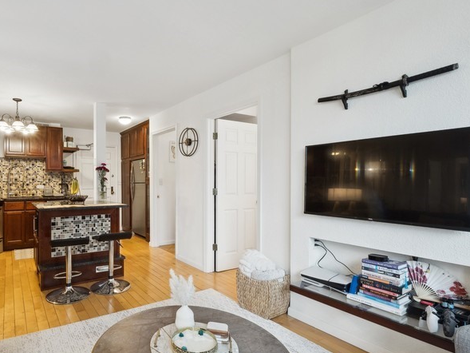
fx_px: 258
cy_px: 195
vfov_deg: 68.5
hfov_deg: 82.2
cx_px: 162
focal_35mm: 19
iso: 400
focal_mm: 7
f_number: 8
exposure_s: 1/8
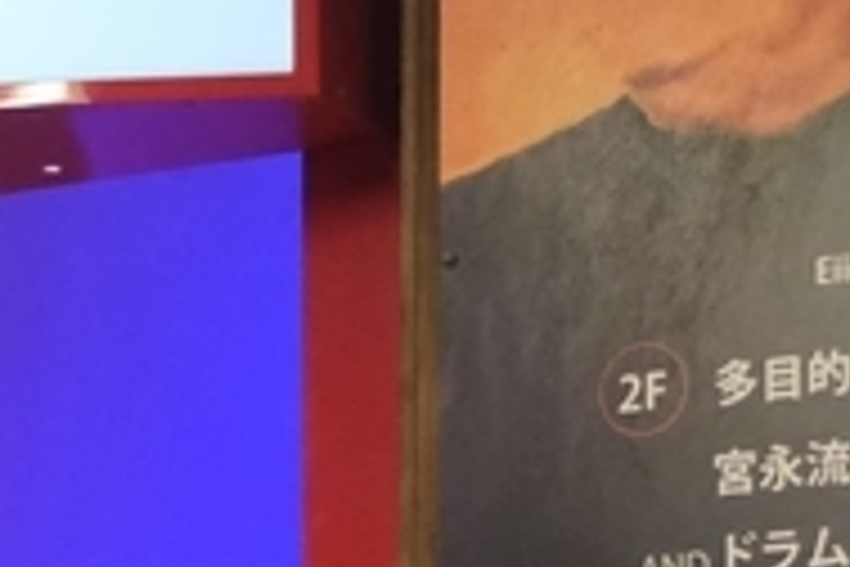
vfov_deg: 6.8
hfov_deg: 10.4
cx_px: 94
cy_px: 999
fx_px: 4651
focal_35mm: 197
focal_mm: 20.5
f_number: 3.2
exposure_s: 1/60
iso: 3200
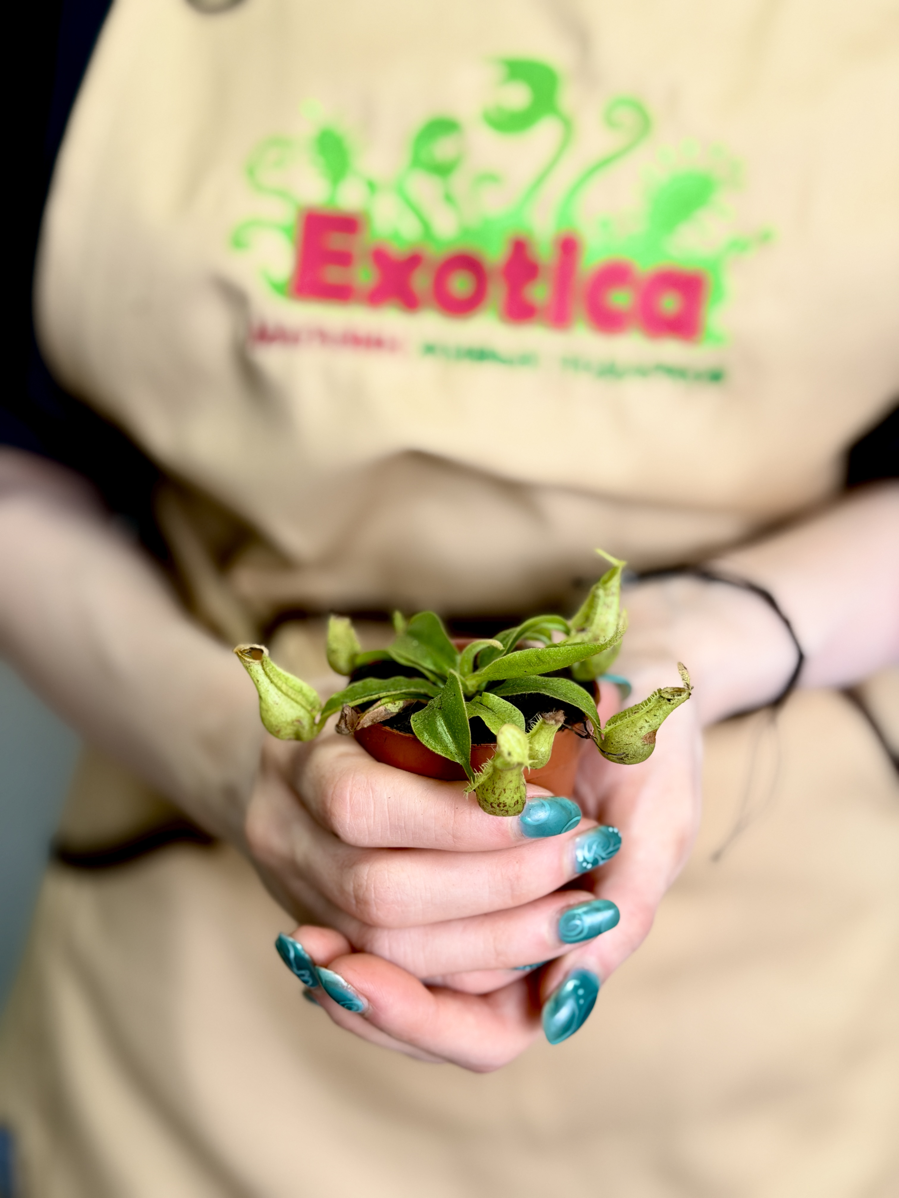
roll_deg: -0.5
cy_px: 599
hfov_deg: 30.3
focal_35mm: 48
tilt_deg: -17.4
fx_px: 1662
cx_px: 450
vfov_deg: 39.7
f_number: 1.78
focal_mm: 6.76
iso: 50
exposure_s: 1/146
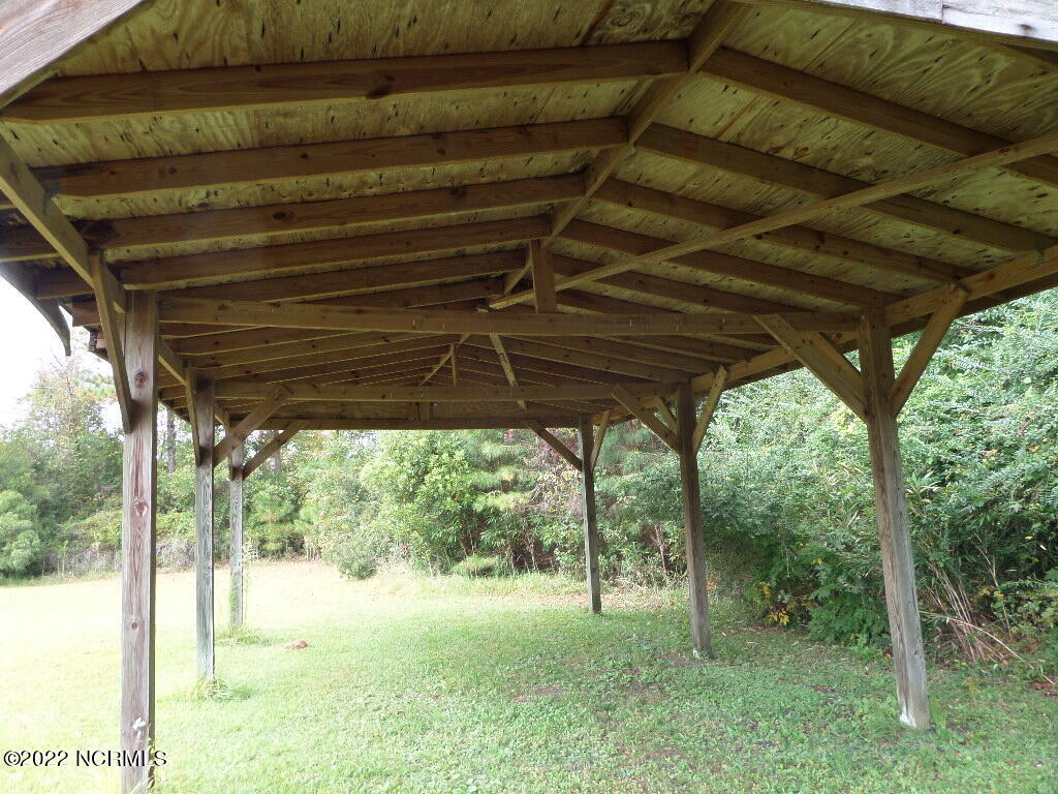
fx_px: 734
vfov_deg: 56.8
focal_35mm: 24
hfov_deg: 71.6
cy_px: 397
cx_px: 529
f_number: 3.2
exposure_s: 1/90
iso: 100
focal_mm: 4
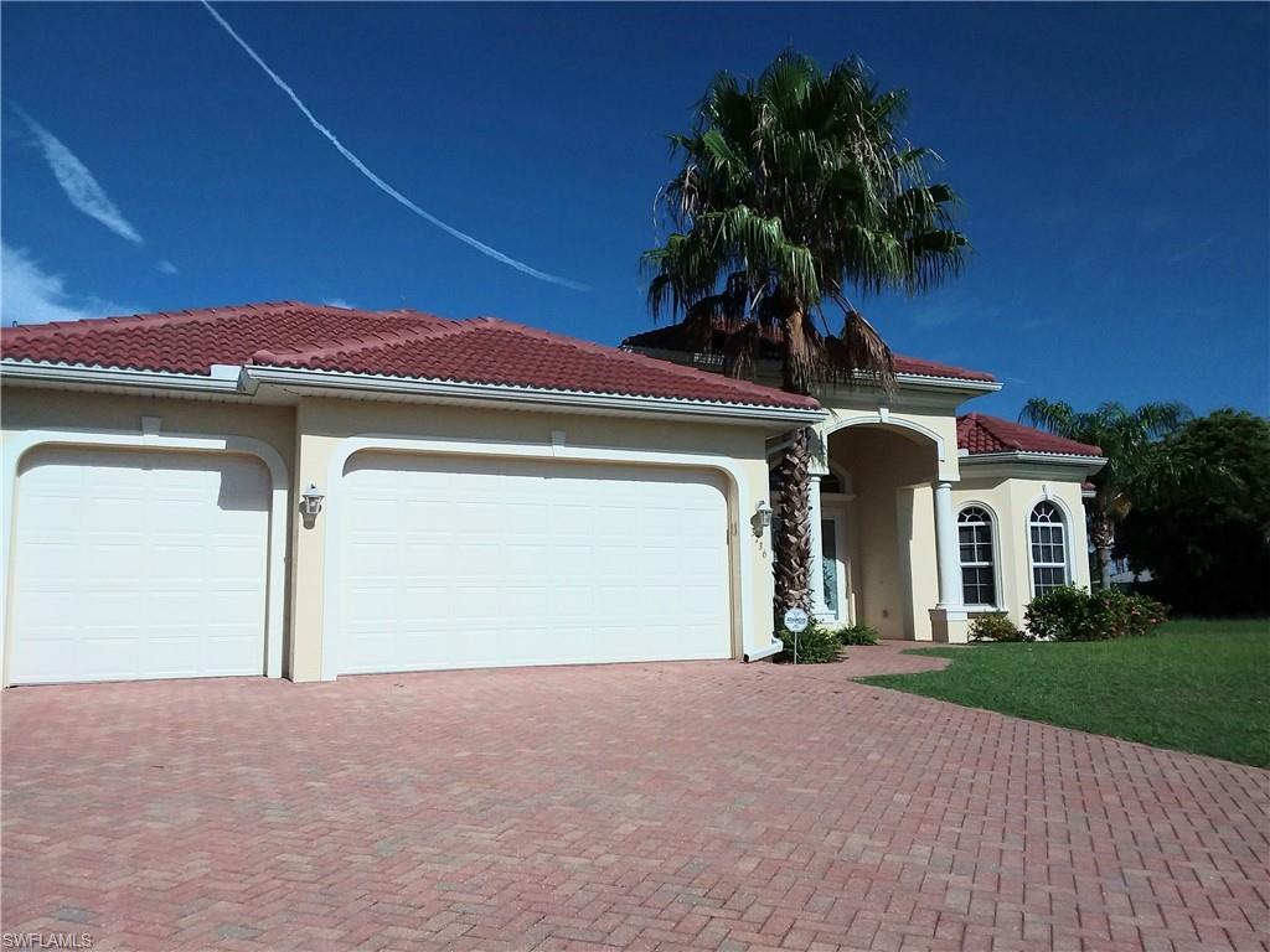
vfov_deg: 49.7
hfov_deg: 63.4
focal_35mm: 28
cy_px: 476
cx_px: 635
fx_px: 1027
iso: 40
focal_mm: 2.91
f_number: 1.9
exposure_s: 1/5737
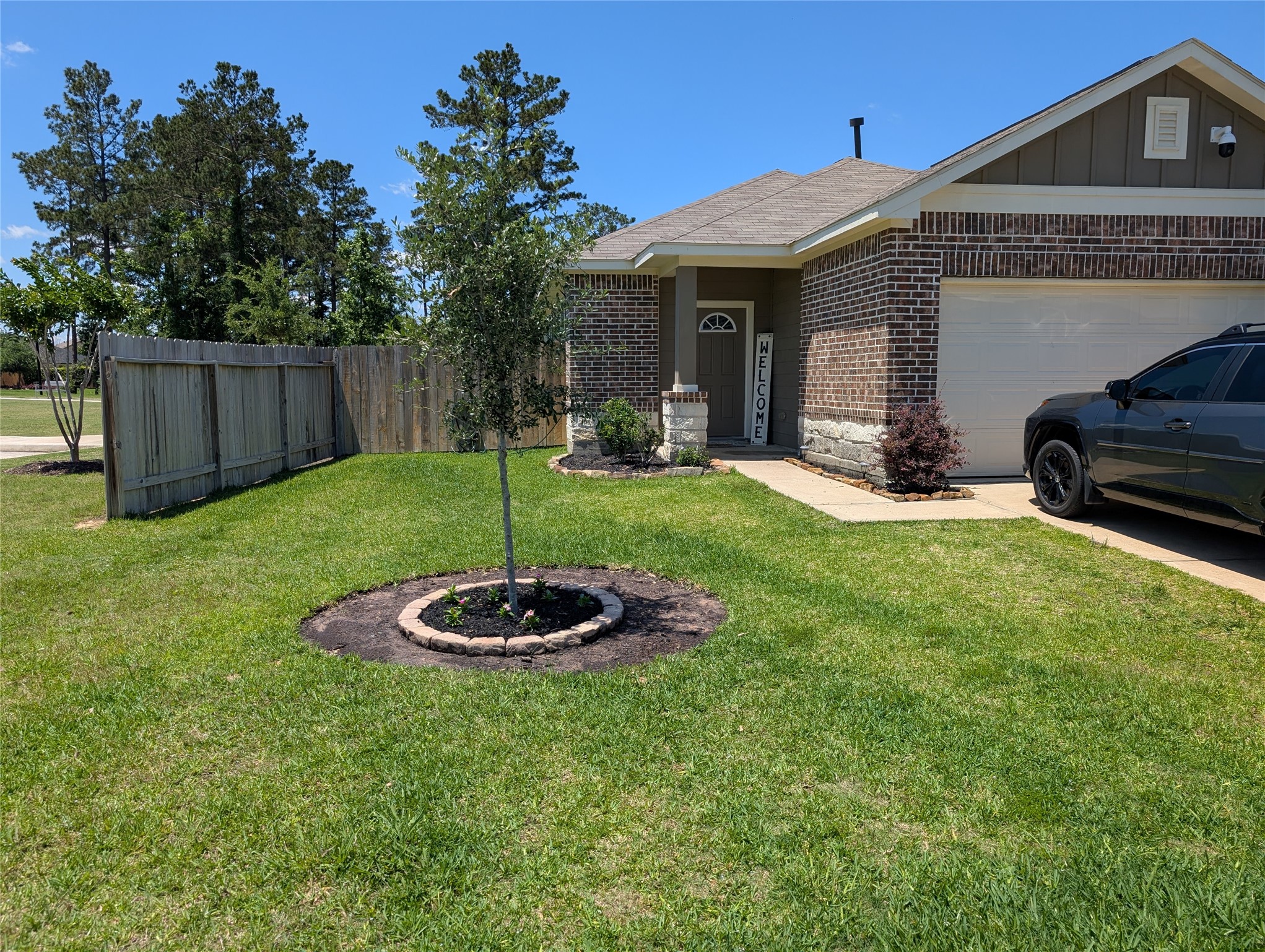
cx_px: 632
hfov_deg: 71.5
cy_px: 476
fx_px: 878
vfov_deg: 56.9
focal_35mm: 24
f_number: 1.68
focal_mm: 6.9
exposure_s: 1/1167
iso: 19
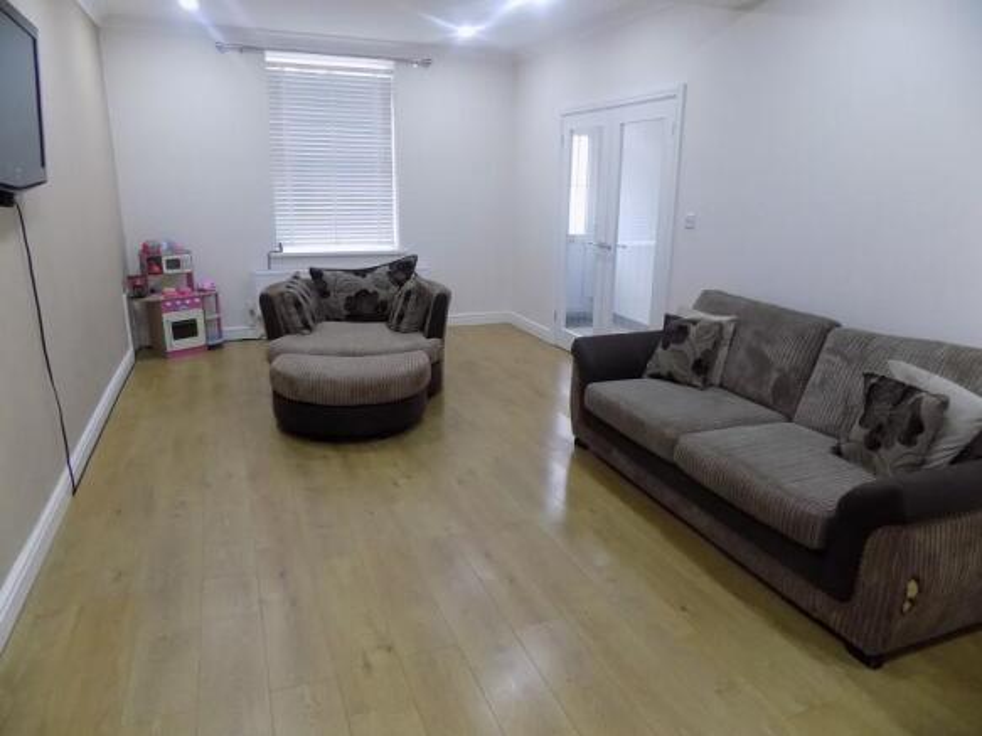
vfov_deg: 58.9
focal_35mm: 23
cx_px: 491
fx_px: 652
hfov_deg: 73.9
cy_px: 368
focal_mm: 4
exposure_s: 1/15
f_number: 3.1
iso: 400
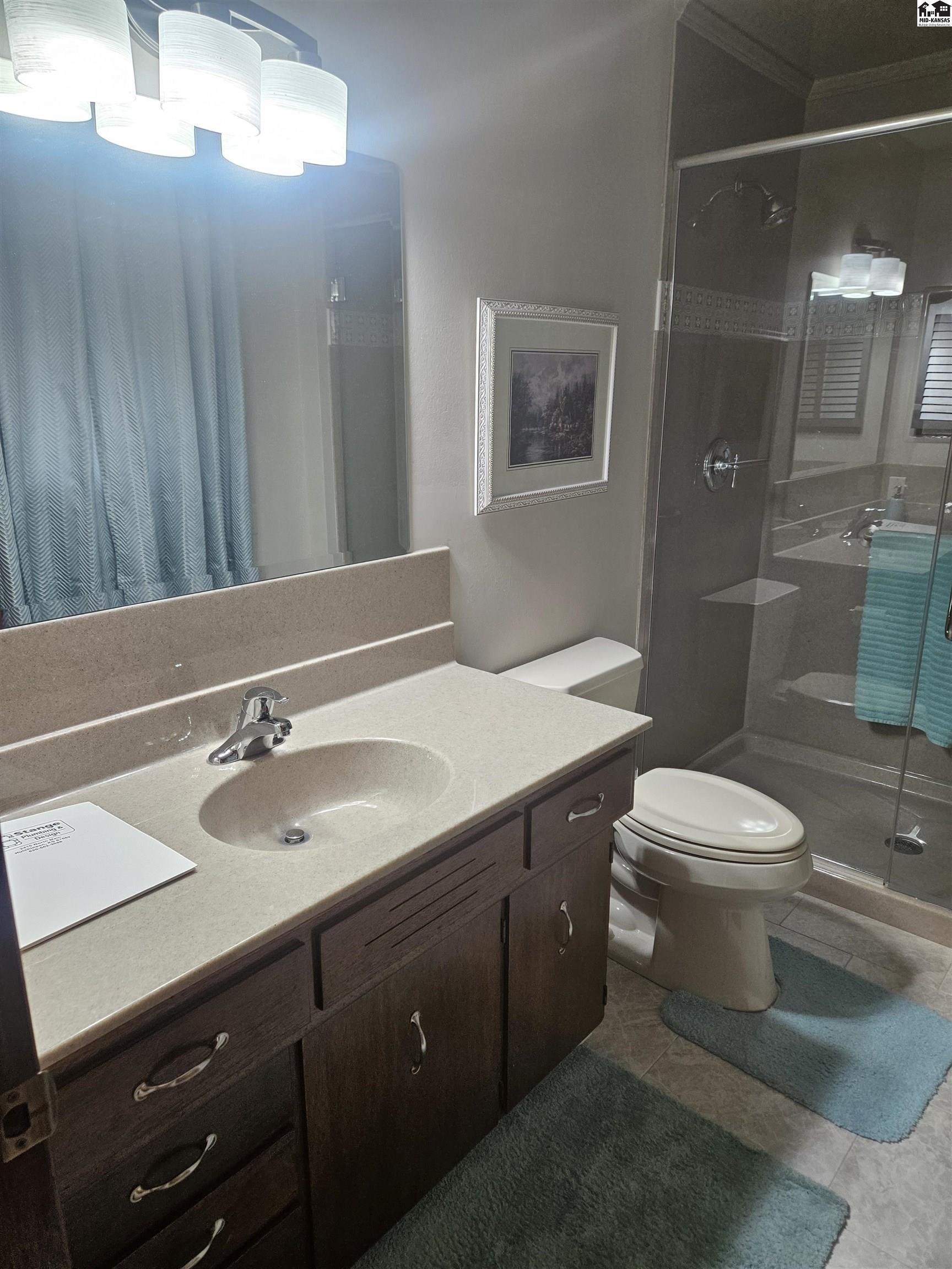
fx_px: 843
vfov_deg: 73.9
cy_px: 634
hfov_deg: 58.9
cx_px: 476
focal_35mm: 23
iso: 200
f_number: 1.8
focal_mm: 5.4
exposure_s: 1/120
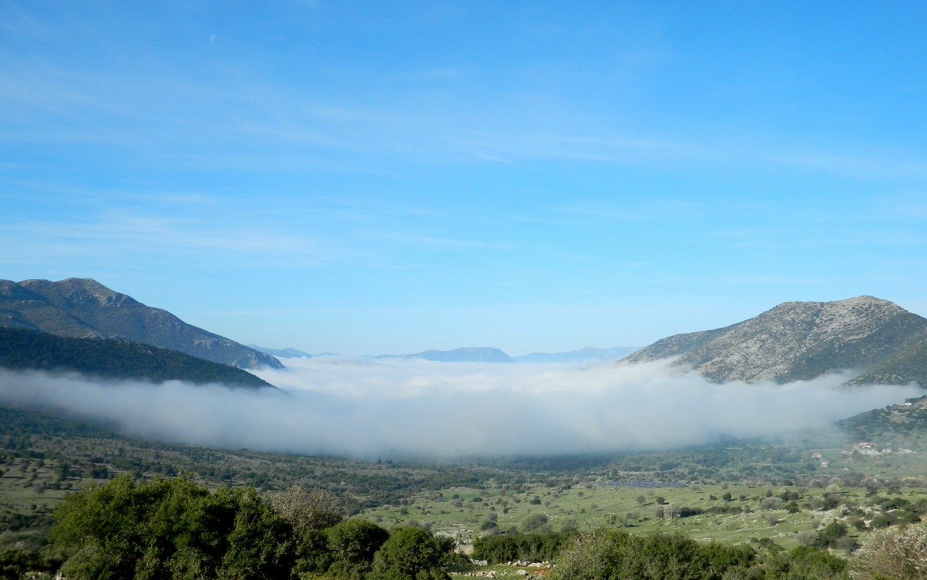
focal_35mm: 33
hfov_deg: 58.1
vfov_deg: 38.2
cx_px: 463
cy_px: 339
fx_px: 834
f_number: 3.2
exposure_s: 1/1000
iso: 80
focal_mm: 5.6
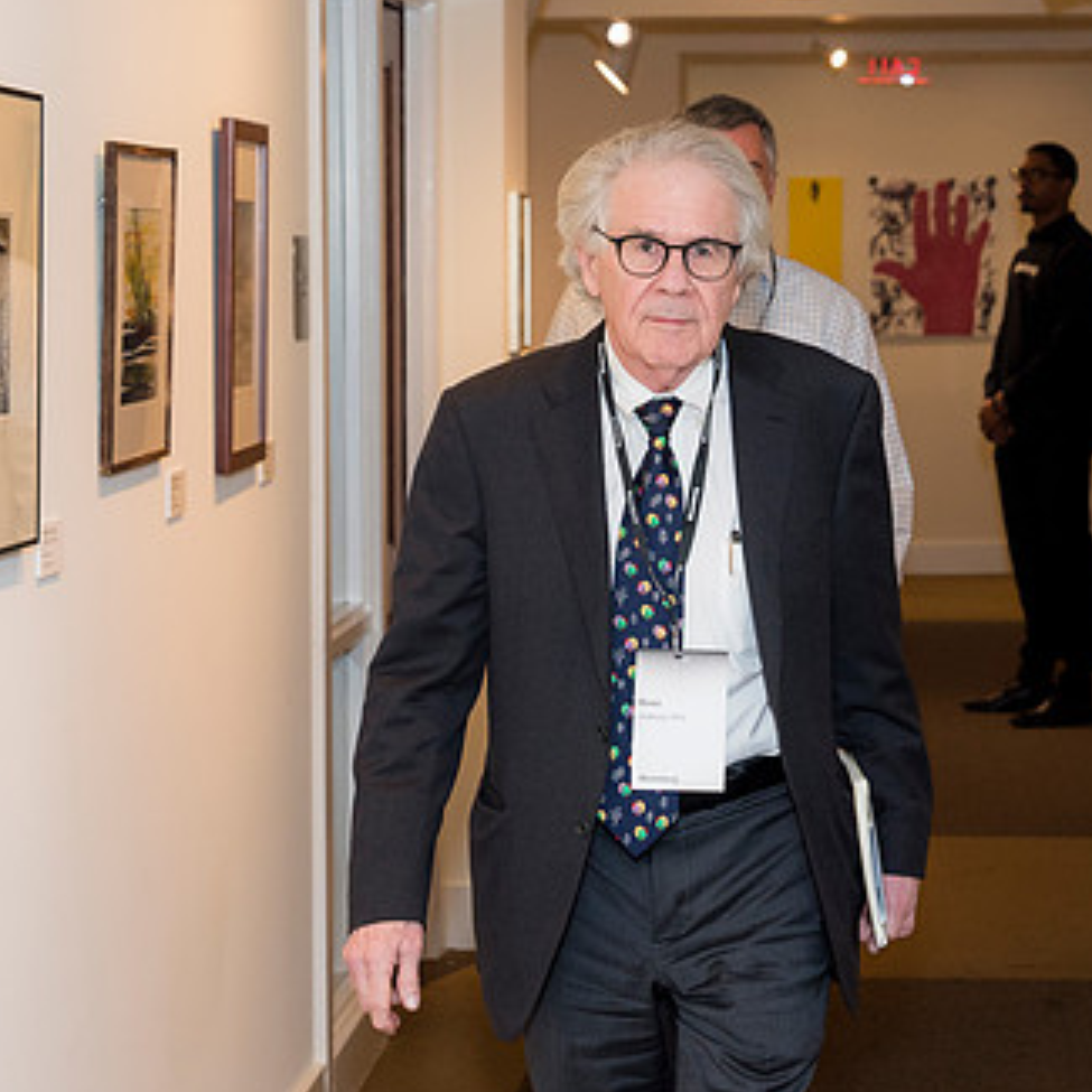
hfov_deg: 15.4
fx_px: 4033
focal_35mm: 113
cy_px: 437
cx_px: 673
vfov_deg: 15.4
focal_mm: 58
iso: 800
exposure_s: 1/125
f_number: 5
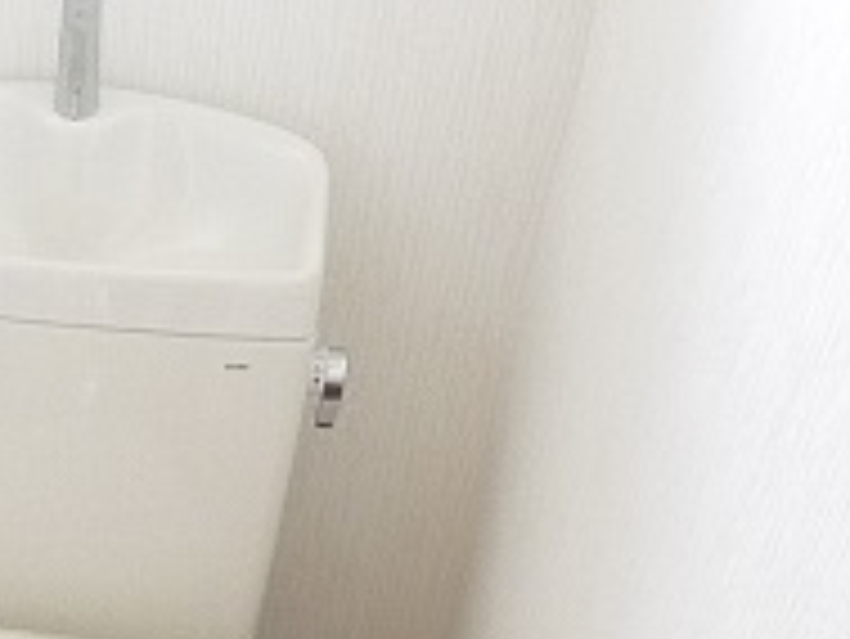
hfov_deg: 22.2
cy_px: 972
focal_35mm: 83
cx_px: -99
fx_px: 2039
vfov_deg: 16.2
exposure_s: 1/60
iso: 1000
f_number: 4
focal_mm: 7
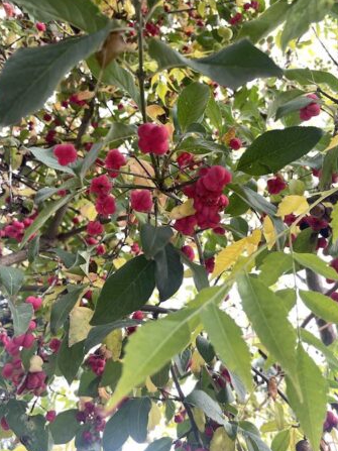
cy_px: 241
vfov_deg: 58.3
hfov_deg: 45.4
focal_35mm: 31
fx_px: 404
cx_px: 179
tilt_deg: +50.1
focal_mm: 4.2
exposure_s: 1/121
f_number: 1.6
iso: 32
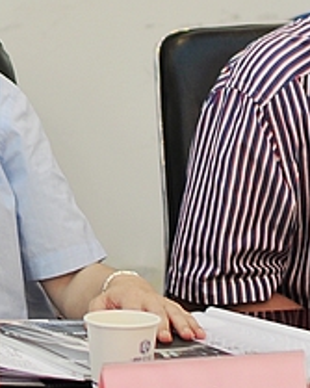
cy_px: 85
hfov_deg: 10.7
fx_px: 1622
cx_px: -54
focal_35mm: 141
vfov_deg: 13.6
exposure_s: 1/40
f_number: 2
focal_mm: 35
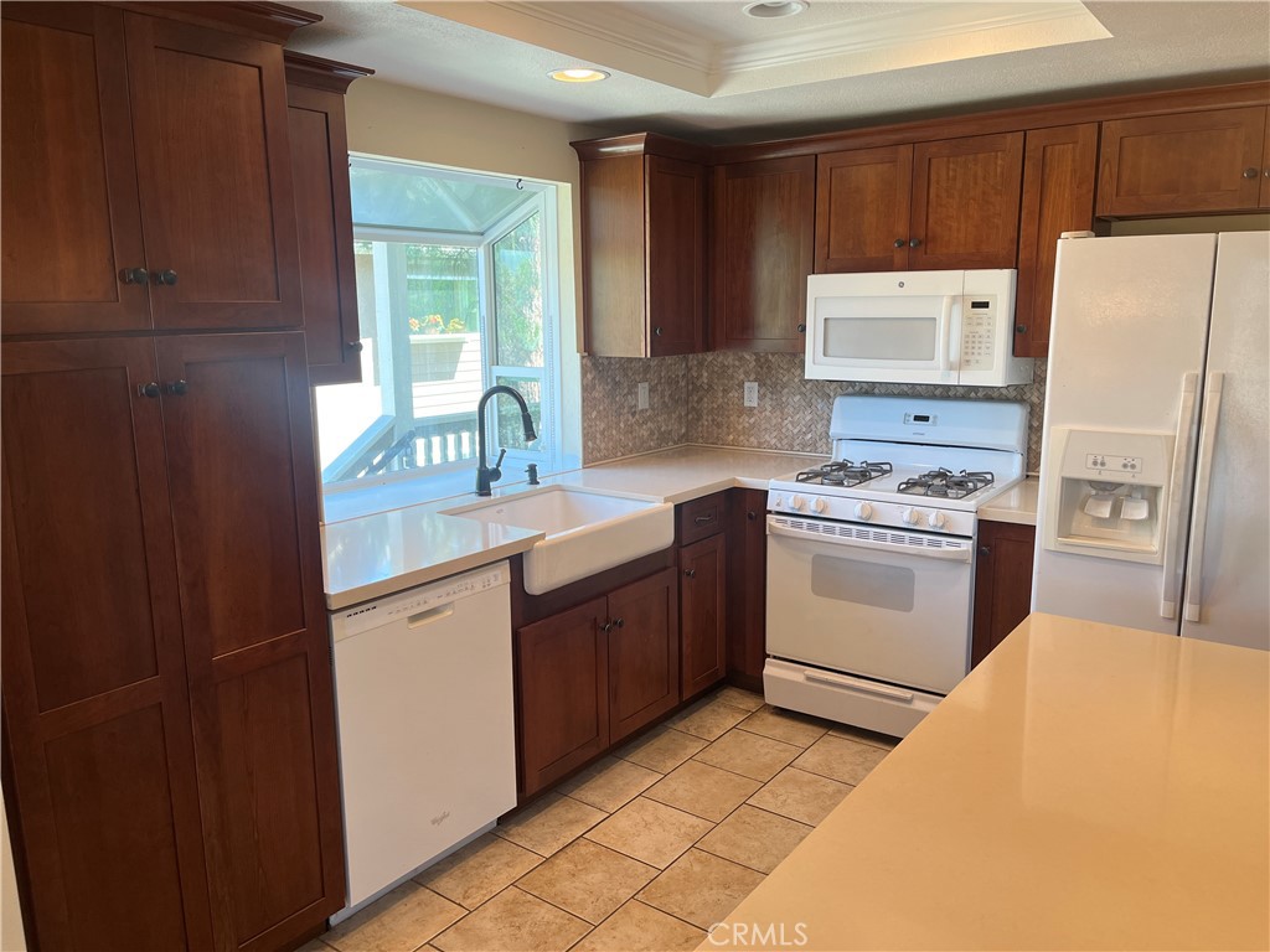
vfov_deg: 53.1
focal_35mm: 26
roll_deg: +0.9
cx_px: 635
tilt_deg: -10.3
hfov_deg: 67.3
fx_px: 954
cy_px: 476
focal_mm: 5.1
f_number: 1.6
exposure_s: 1/120
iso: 80
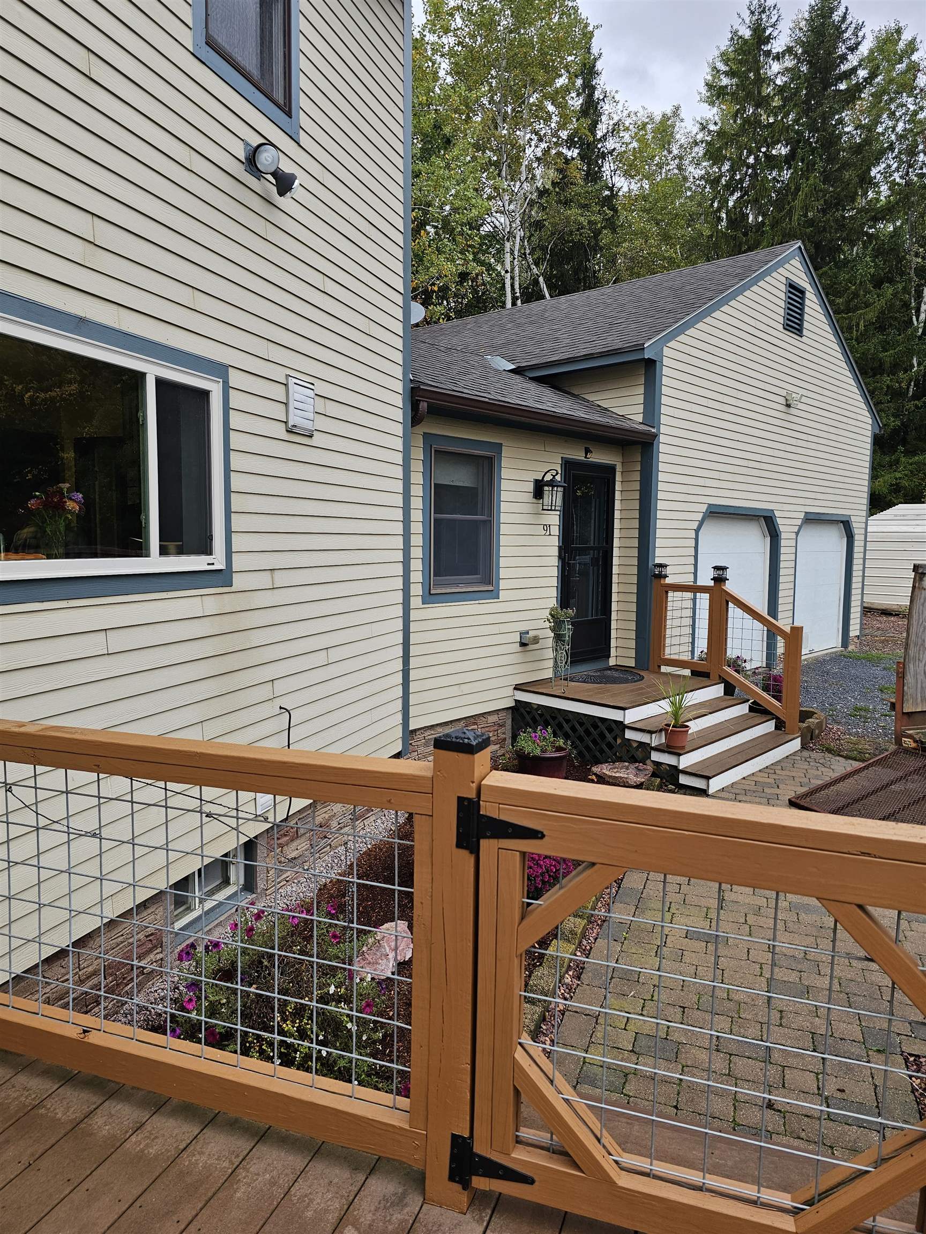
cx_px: 463
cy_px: 617
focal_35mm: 23
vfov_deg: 73.9
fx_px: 820
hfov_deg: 58.9
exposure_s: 1/180
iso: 40
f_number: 1.7
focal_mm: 6.3
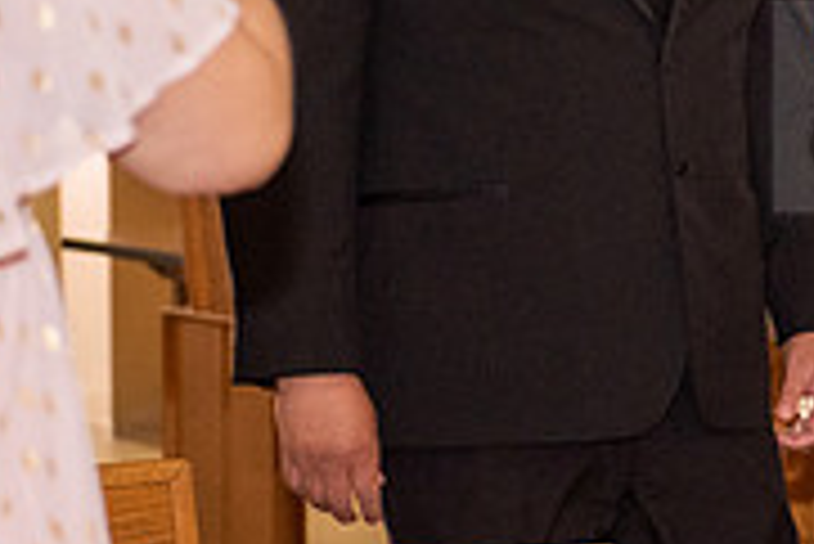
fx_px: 6245
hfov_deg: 7.3
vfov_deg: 5.0
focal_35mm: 276
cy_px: 60
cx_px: 1464
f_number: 2.8
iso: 1000
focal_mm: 70
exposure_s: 1/160
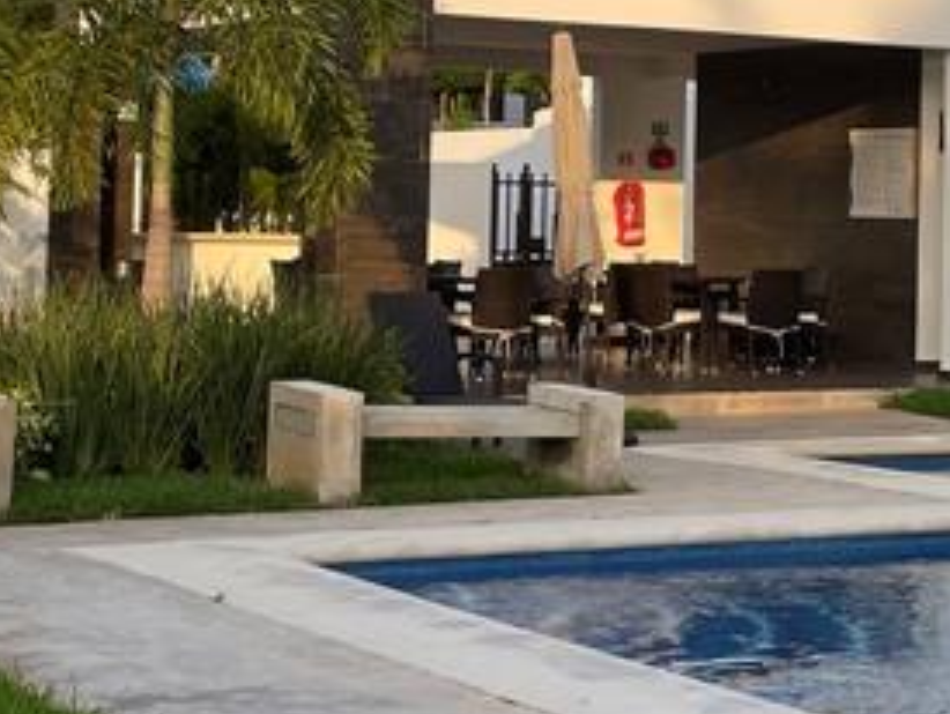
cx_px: 791
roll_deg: -1.3
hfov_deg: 20.0
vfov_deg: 15.2
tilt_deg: +2.7
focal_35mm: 97
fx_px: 2664
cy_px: 159
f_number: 1.6
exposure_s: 1/1916
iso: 32
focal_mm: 4.2
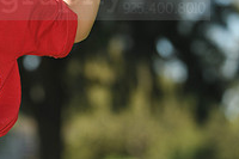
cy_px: -16
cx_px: -22
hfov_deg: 6.8
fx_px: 2017
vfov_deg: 4.5
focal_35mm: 304
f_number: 4
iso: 200
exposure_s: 1/1000
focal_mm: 105
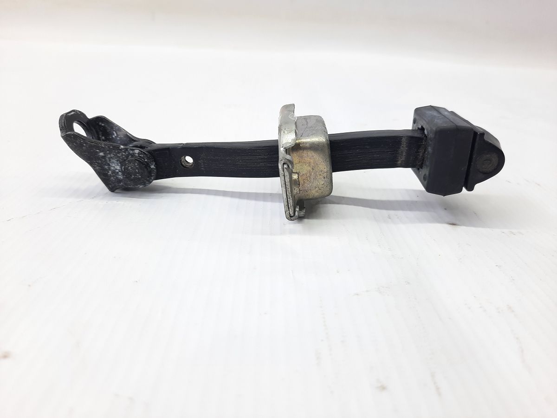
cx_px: 278
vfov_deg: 54.9
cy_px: 209
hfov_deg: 69.4
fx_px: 402
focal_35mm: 25
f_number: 2
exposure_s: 1/50
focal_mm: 4.6
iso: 64
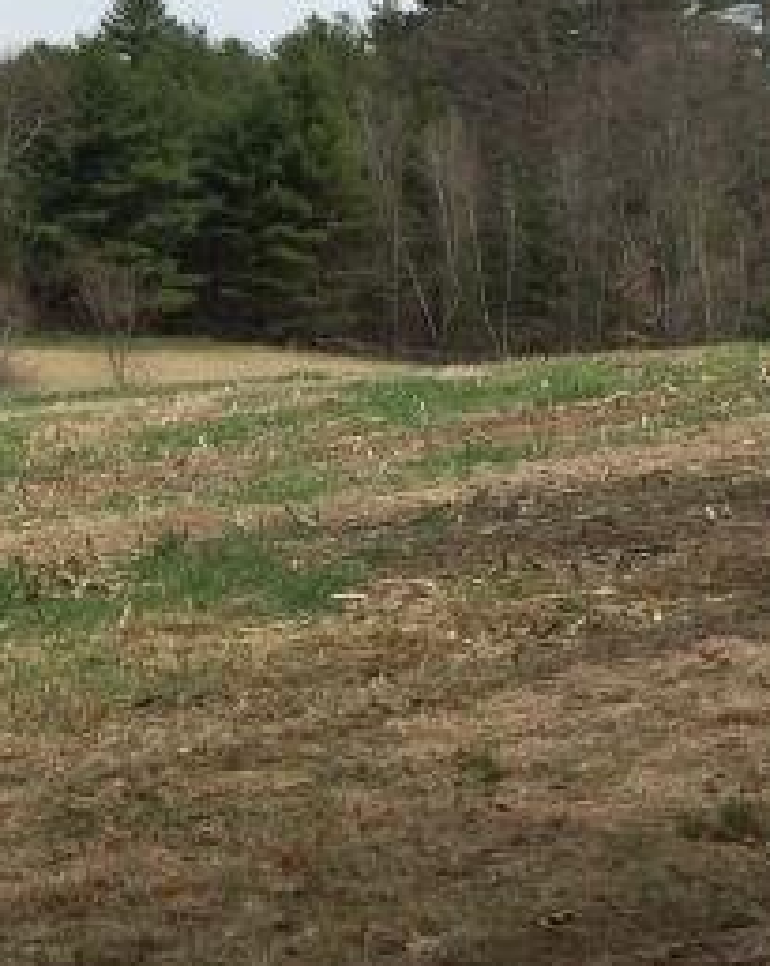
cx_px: -379
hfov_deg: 12.9
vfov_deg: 17.0
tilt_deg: -2.1
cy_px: 421
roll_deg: -0.3
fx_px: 3225
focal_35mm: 113
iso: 32
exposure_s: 1/3049
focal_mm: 4.15
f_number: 2.2
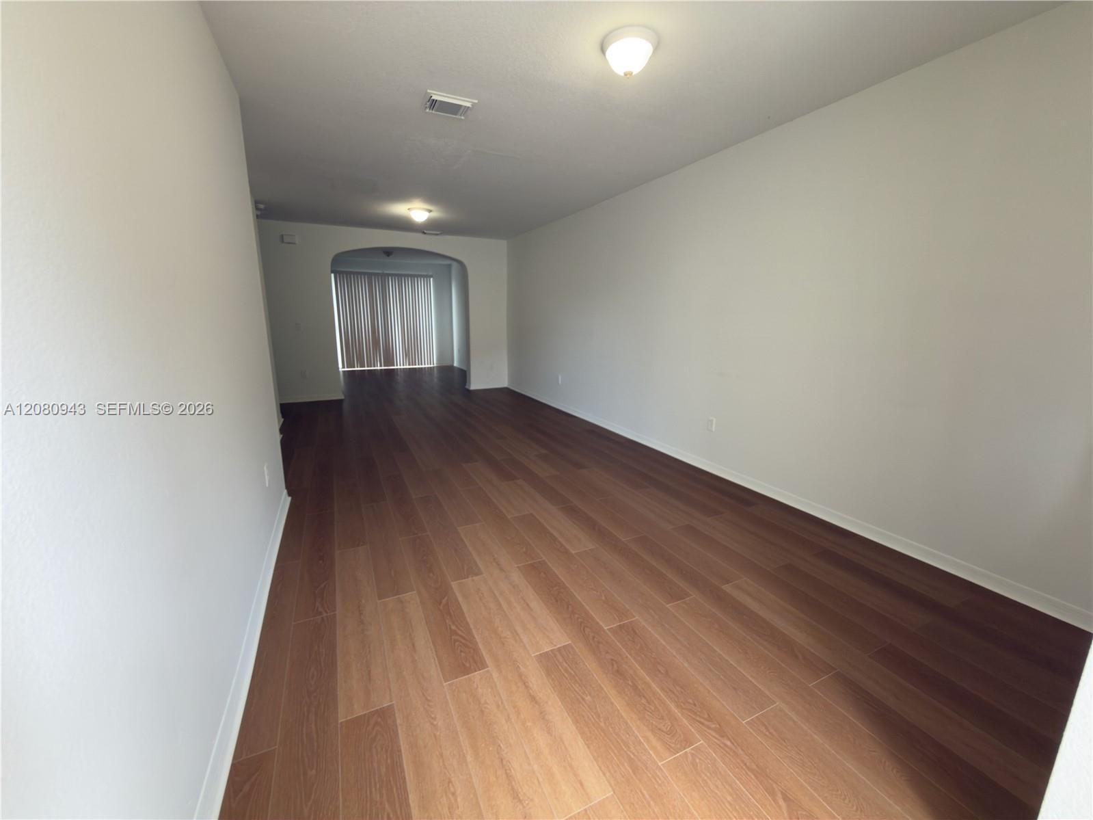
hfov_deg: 102.1
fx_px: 442
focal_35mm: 14
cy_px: 410
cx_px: 546
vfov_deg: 85.7
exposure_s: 1/30
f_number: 2.2
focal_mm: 2.22
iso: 80
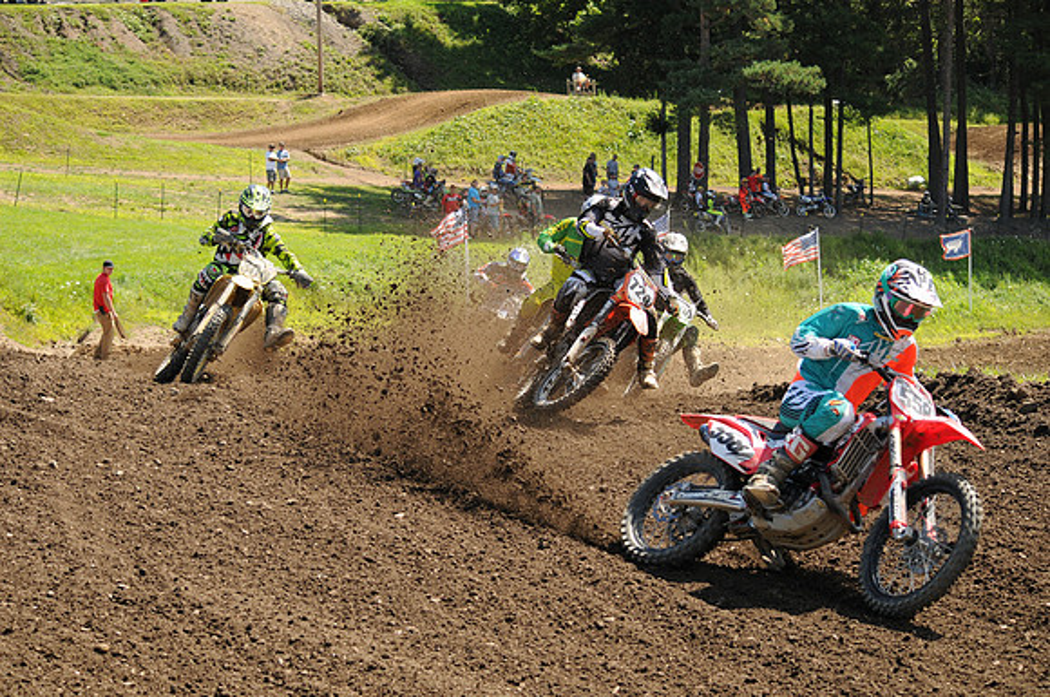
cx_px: 525
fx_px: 2403
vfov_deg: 16.5
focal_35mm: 82
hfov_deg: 24.6
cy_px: 348
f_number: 5
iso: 400
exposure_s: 1/1000
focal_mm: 55
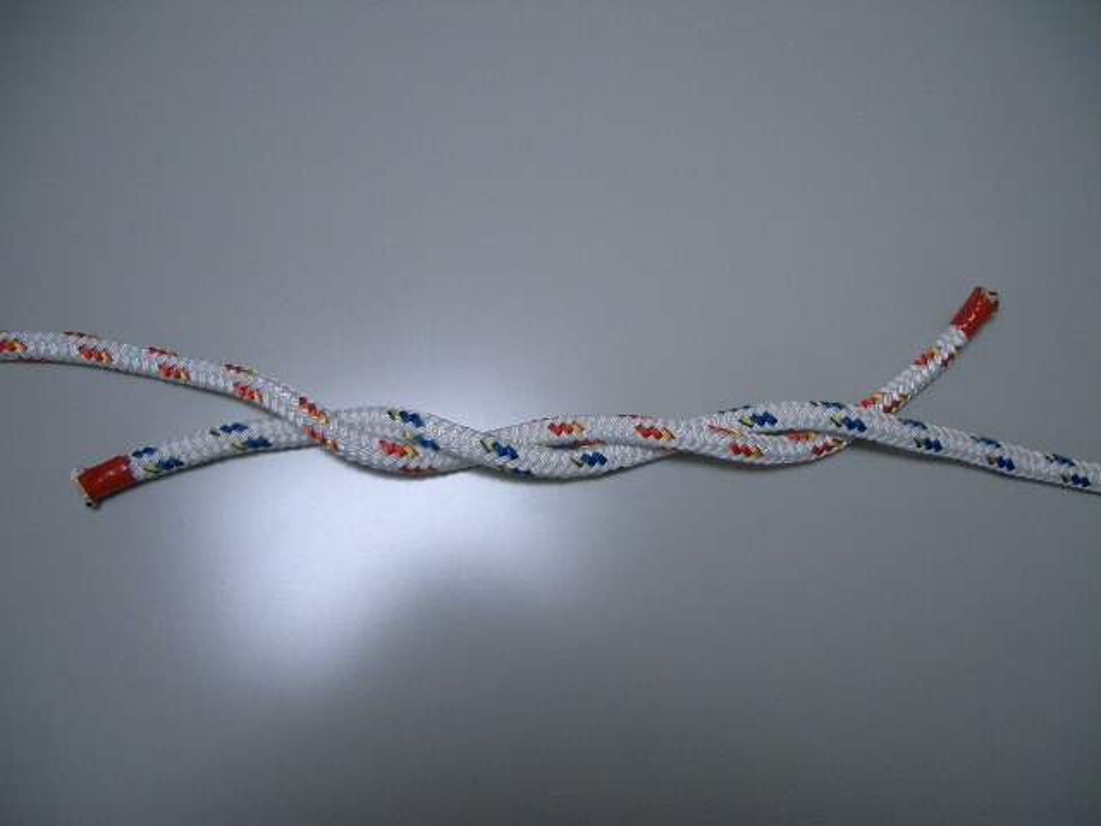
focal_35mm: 35
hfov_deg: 52.6
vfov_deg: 40.7
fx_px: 1113
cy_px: 413
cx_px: 550
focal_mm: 5.8
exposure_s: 1/50
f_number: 2.6
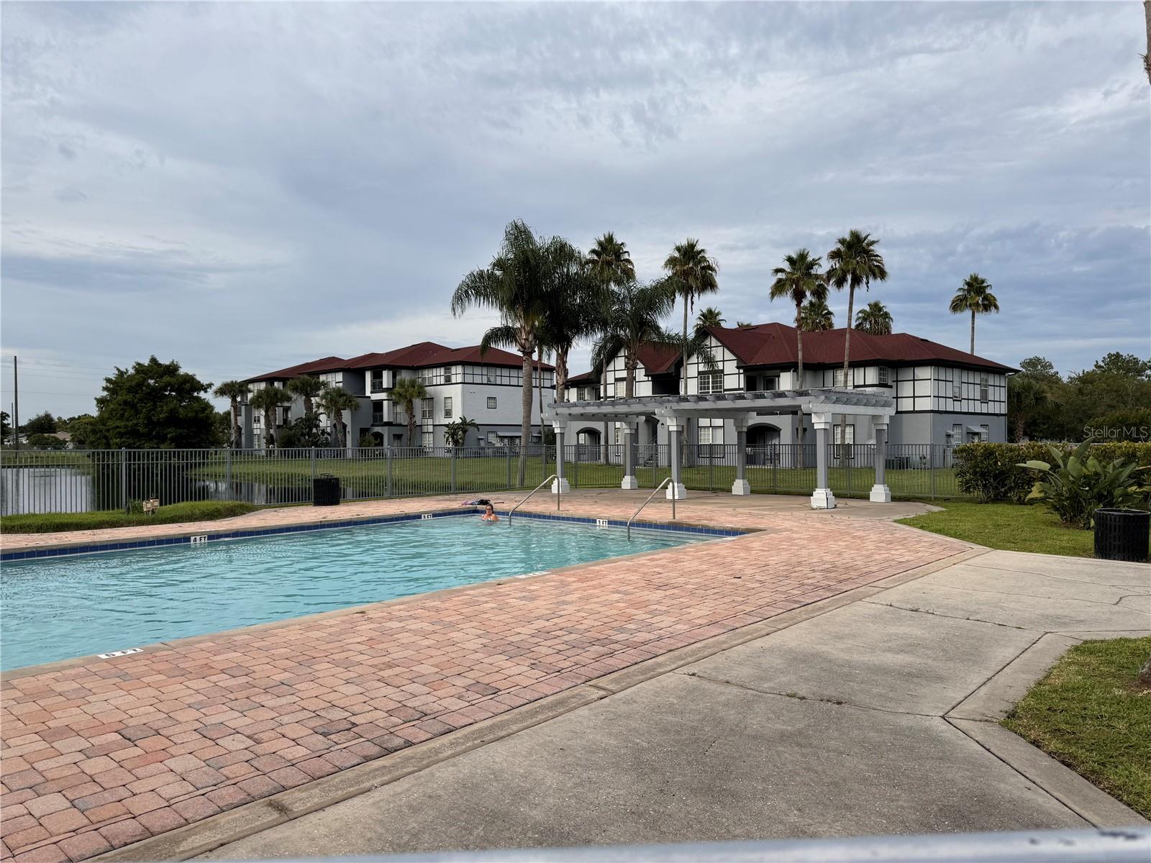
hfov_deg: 71.6
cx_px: 576
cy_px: 432
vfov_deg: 56.8
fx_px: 798
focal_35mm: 24
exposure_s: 1/2506
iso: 80
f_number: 1.78
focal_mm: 6.76
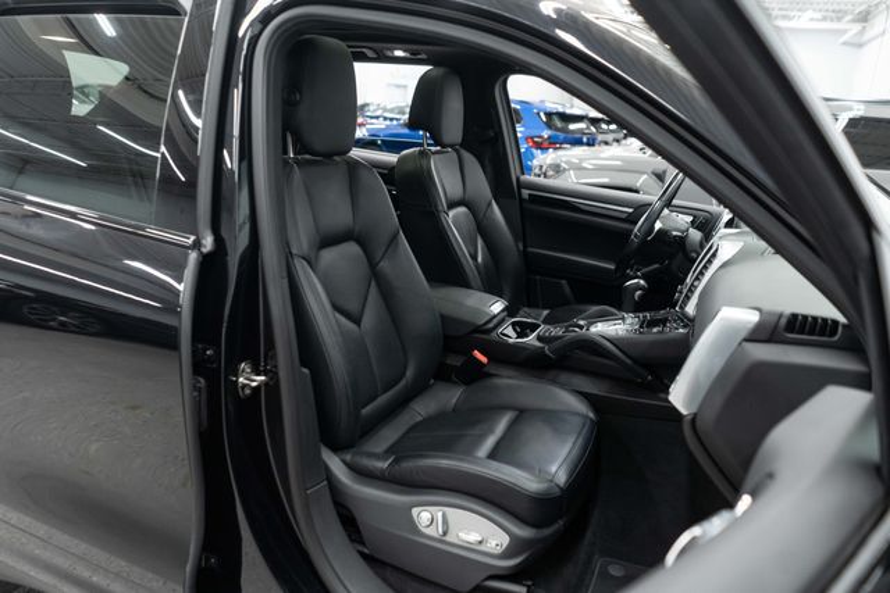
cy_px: 296
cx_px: 445
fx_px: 692
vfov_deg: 46.4
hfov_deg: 65.5
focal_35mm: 28
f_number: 3.2
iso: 800
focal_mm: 28
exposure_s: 1/50
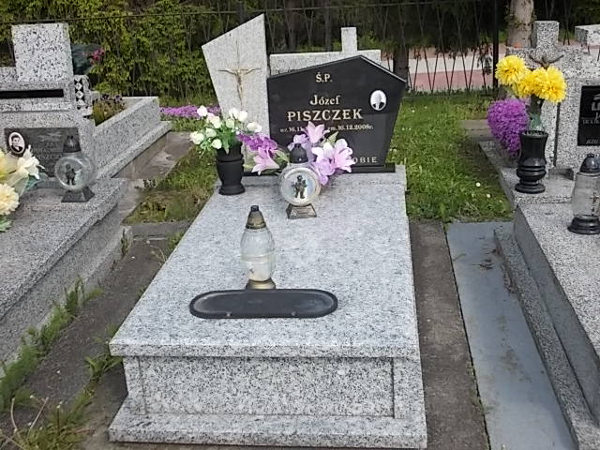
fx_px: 745
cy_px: 225
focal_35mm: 43
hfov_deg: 43.9
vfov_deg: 33.6
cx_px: 300
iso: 80
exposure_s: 1/400
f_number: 3.3
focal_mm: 6.1
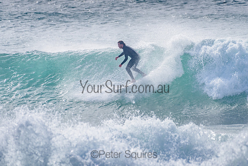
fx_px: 4218
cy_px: 64
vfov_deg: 2.2
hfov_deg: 3.4
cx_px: 123
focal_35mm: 612
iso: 80
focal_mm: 500
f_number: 5.6
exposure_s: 1/2000
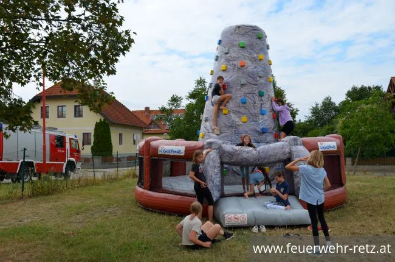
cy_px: 131
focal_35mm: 33
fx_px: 361
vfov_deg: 39.8
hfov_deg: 57.3
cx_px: 198
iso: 100
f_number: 8
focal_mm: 22
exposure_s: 1/250
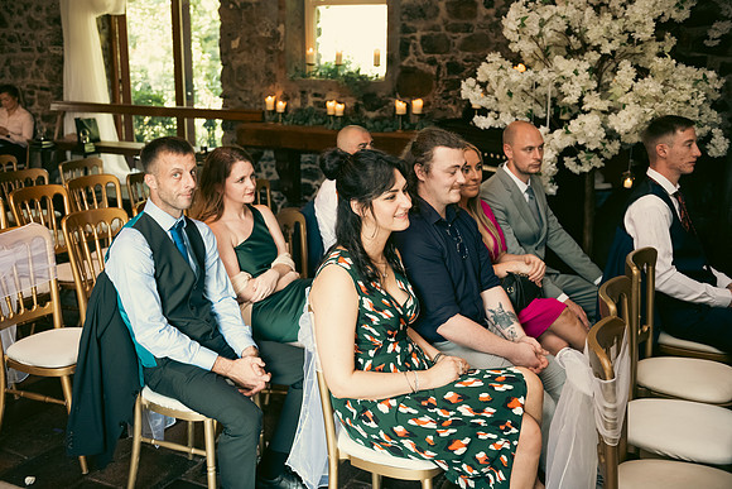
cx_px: 366
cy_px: 244
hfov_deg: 50.7
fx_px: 773
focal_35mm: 38
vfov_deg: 35.1
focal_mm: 38
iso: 1250
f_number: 3.5
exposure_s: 1/160
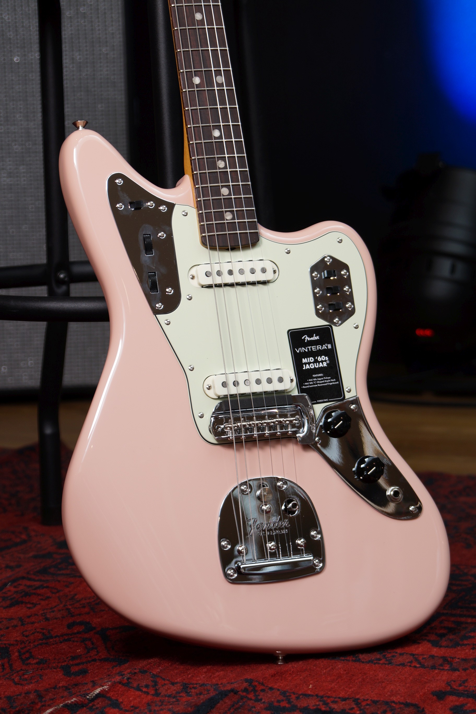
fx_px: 2082
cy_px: 357
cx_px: 238
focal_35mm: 105
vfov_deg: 19.5
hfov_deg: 13.0
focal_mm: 70
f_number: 5
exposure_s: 1/25
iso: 100
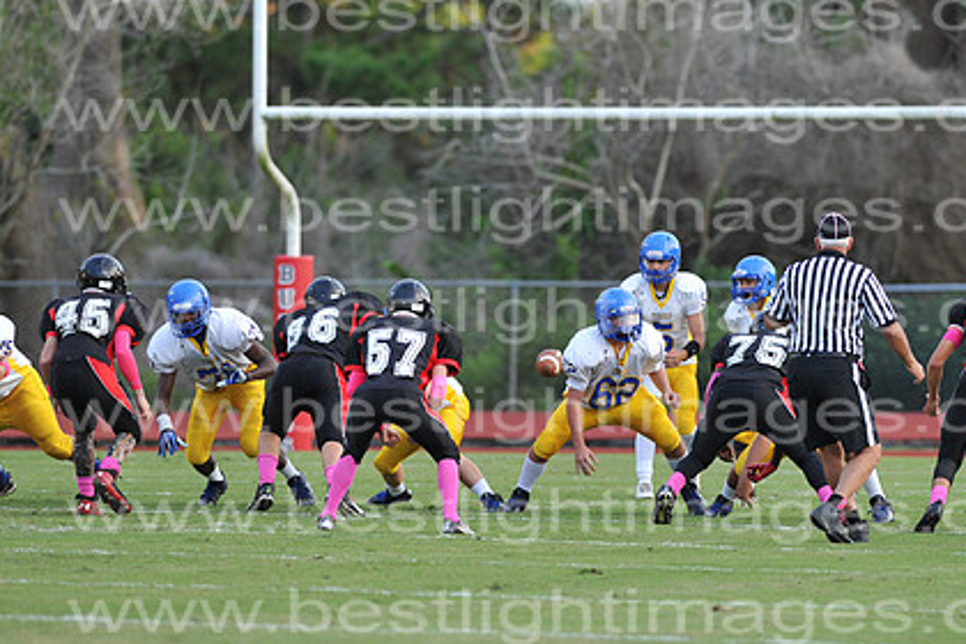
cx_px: 586
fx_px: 11108
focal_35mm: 414
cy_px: 366
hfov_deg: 5.0
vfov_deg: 3.3
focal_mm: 300
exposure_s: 1/640
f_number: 4
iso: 1000
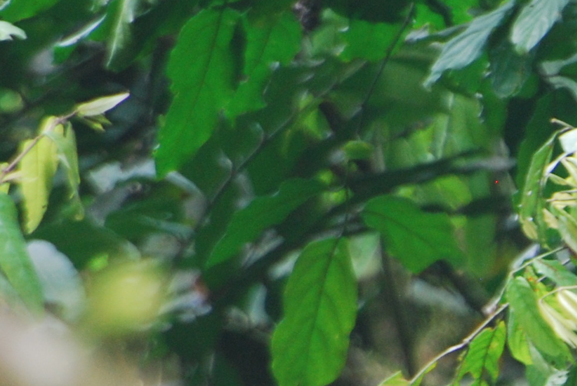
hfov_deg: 1.2
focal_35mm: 1780
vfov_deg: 0.8
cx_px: 965
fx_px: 28559
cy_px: 462
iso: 400
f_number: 5.6
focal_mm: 300
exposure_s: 1/20
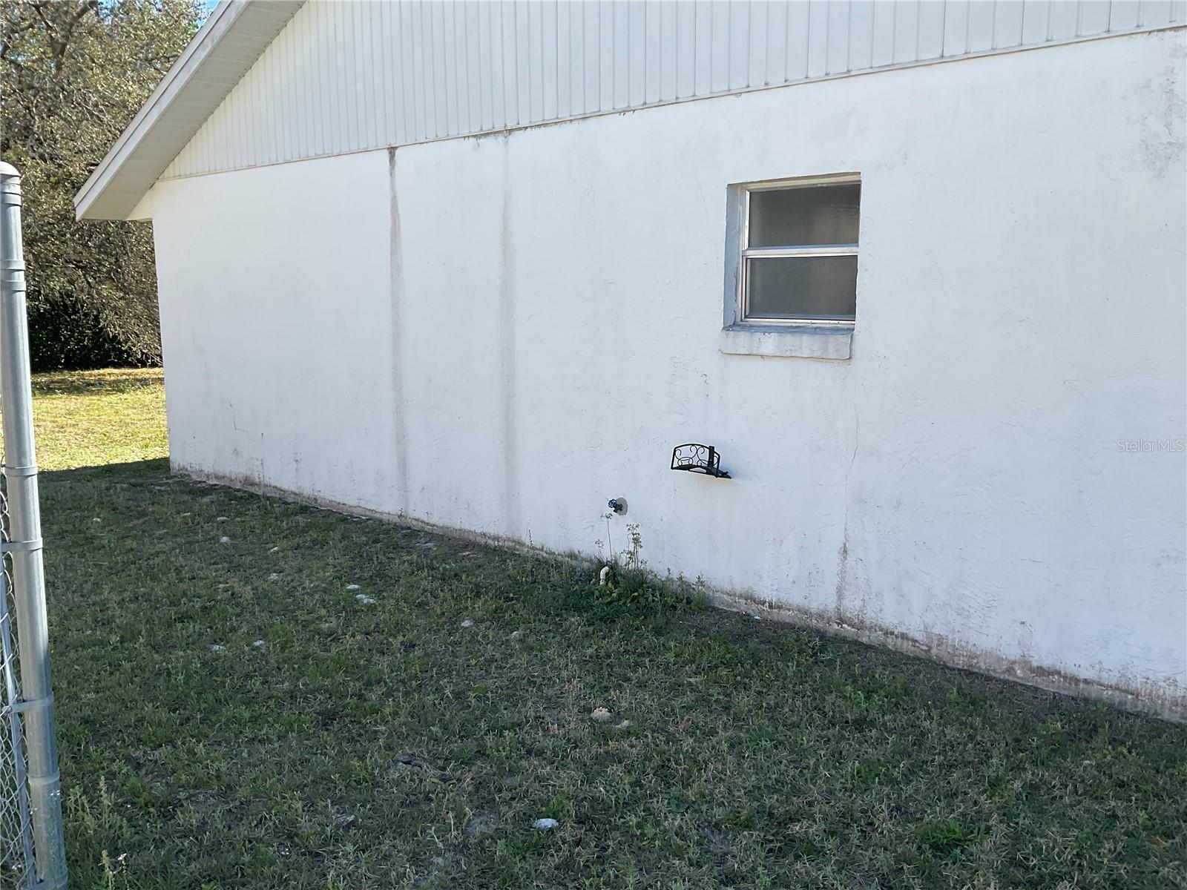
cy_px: 445
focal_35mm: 29
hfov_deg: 61.7
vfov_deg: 48.2
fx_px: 994
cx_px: 594
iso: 16
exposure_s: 1/855
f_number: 1.8
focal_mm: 3
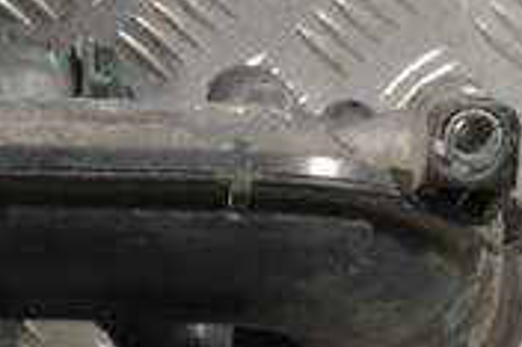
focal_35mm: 164
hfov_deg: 12.0
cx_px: -228
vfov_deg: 8.3
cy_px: 300
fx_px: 2376
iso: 3200
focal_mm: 32
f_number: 8
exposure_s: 1/250
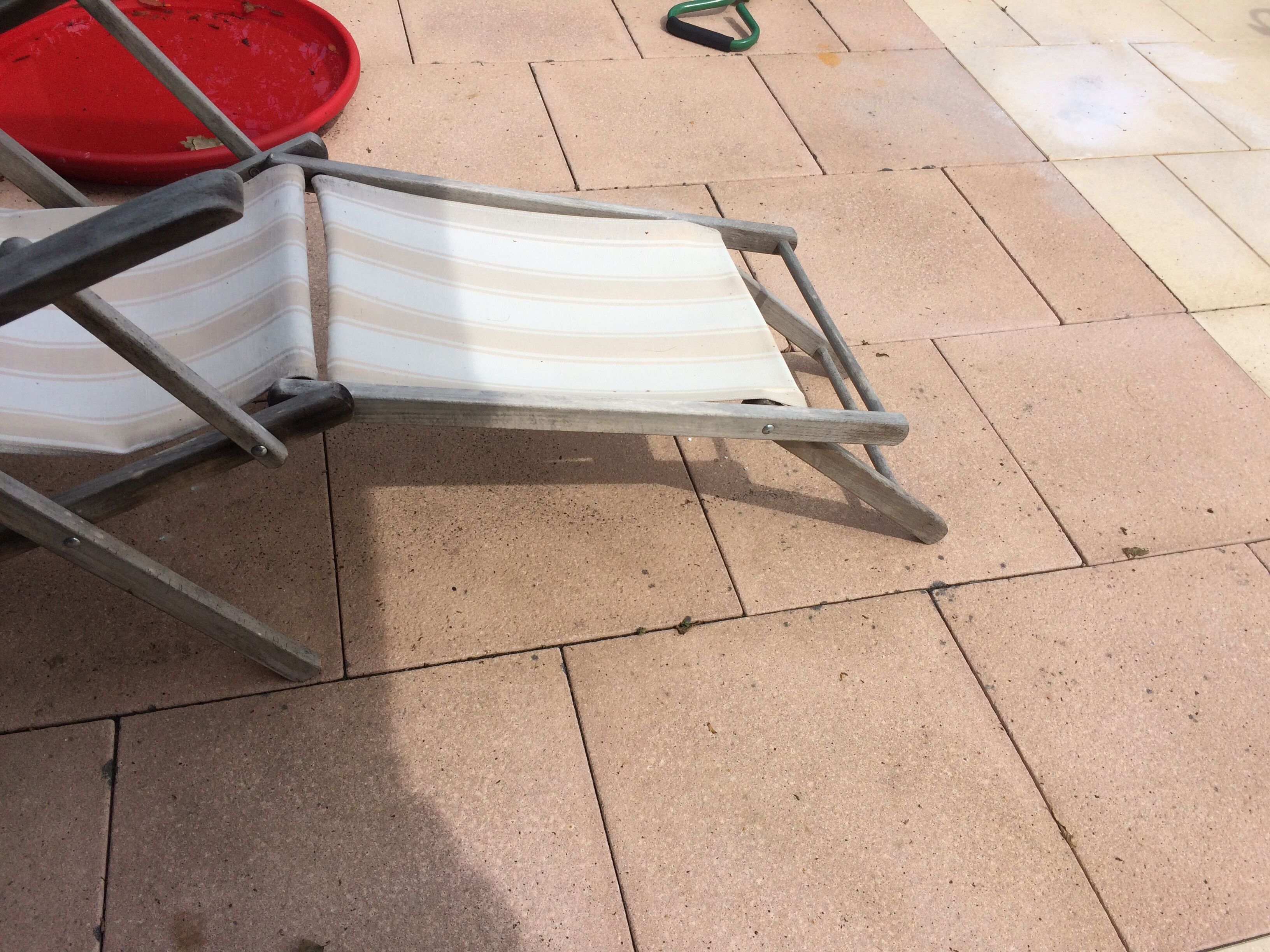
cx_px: 635
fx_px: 1064
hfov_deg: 61.7
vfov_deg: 48.2
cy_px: 476
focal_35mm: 29
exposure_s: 1/2160
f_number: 2.2
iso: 32
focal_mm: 4.15
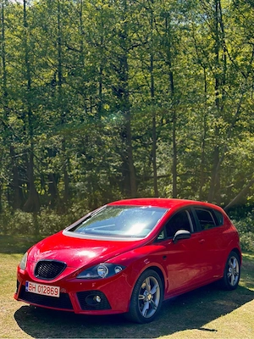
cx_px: 127
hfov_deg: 30.3
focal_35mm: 48
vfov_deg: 39.7
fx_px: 470
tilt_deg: +2.7
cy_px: 170
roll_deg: -0.5
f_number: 1.78
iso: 80
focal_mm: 6.86
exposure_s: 1/1880
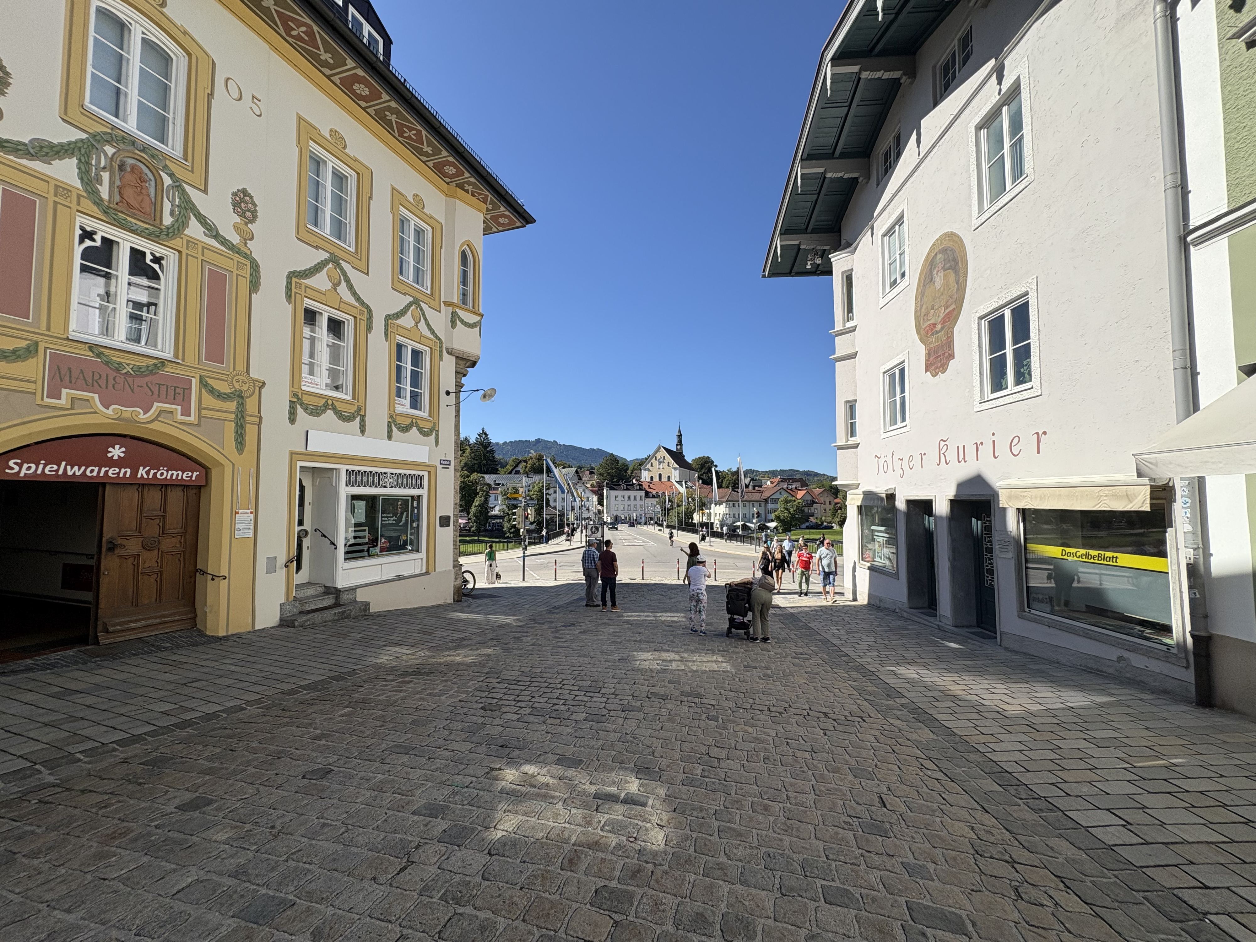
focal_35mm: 14
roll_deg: +0.2
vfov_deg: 85.7
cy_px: 471
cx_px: 628
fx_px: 508
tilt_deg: +4.4
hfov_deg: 102.1
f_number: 2.2
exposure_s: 1/2083
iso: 50
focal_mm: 2.22
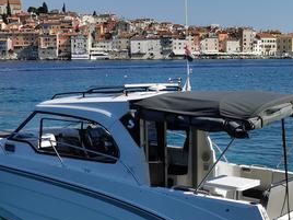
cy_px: 136
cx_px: 155
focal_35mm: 73
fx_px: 618
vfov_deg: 20.1
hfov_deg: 26.7
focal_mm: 5.58
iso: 50
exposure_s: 1/4405
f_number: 1.8
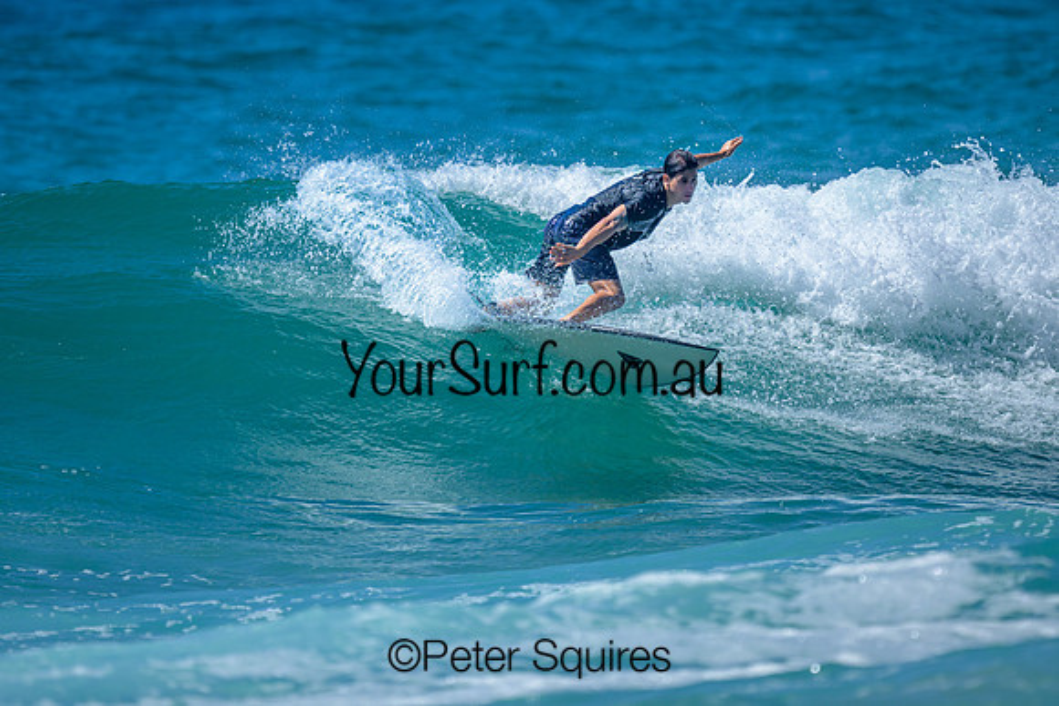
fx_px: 32361
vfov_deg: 1.3
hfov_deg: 1.9
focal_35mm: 1100
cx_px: 442
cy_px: 295
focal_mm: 800
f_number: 6.3
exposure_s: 1/2500
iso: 500
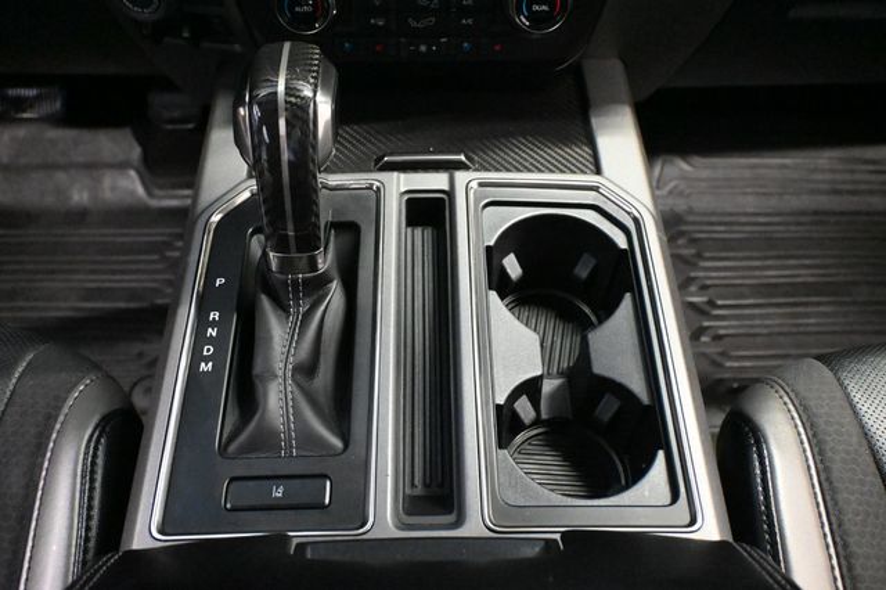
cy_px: 295
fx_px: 812
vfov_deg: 39.9
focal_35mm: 33
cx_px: 443
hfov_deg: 57.2
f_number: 4
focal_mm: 22
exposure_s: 1/40
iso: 12800
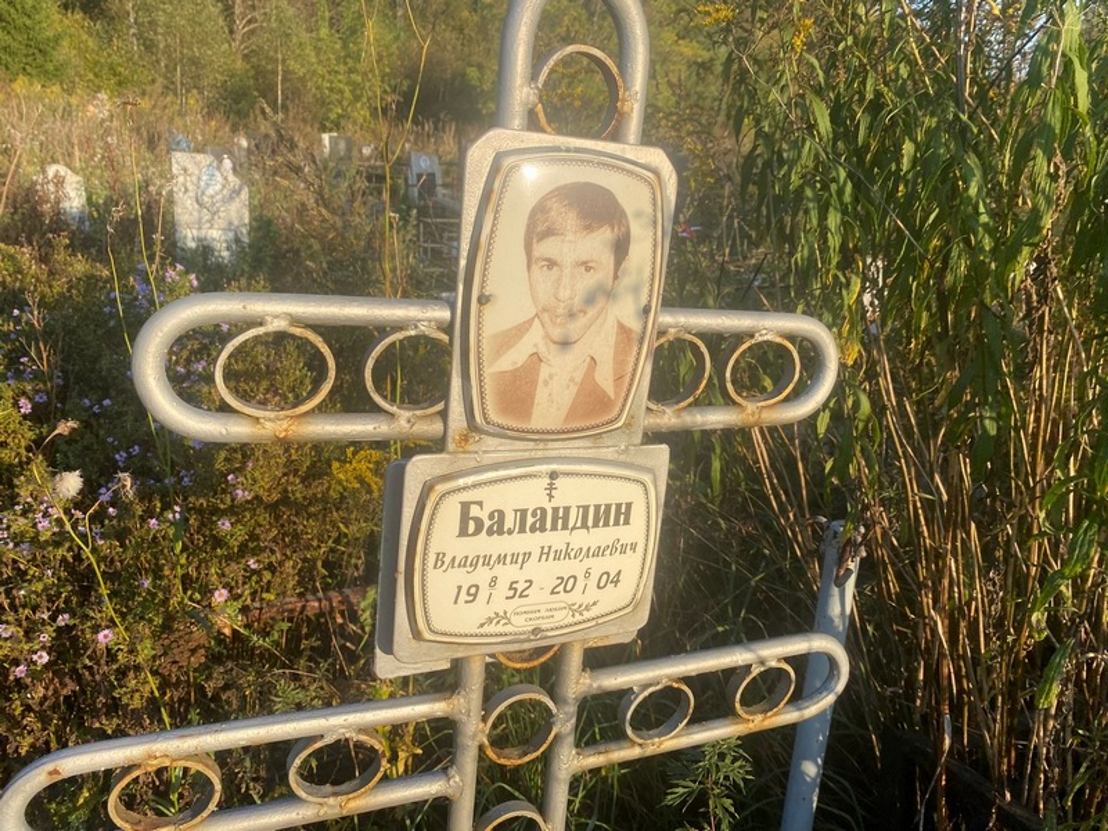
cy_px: 416
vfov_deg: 53.1
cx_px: 554
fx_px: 832
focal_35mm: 26
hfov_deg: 67.3
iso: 32
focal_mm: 4.25
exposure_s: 1/1377
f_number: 1.8
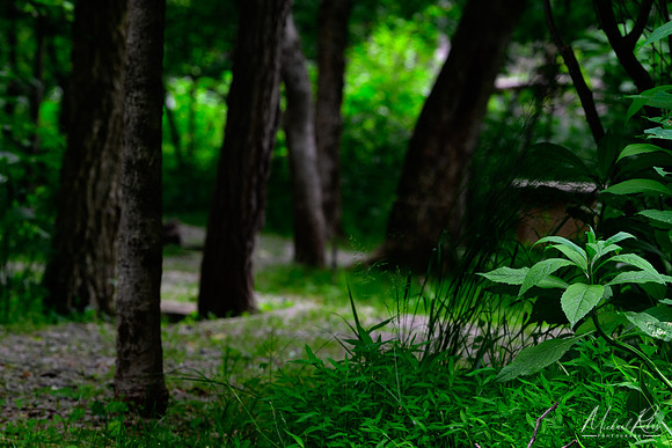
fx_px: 6721
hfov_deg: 5.7
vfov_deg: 3.8
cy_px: 224
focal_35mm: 360
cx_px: 336
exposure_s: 1/8
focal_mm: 240
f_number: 11
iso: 800
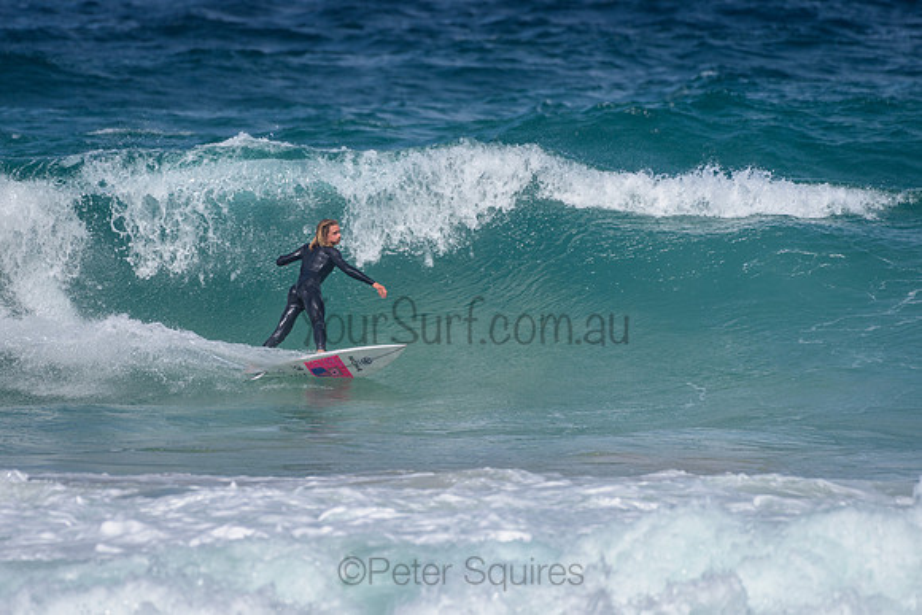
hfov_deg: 3.4
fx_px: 15711
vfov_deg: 2.2
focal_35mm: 613
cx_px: 377
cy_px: 263
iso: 100
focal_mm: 500
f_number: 5.6
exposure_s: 1/2000
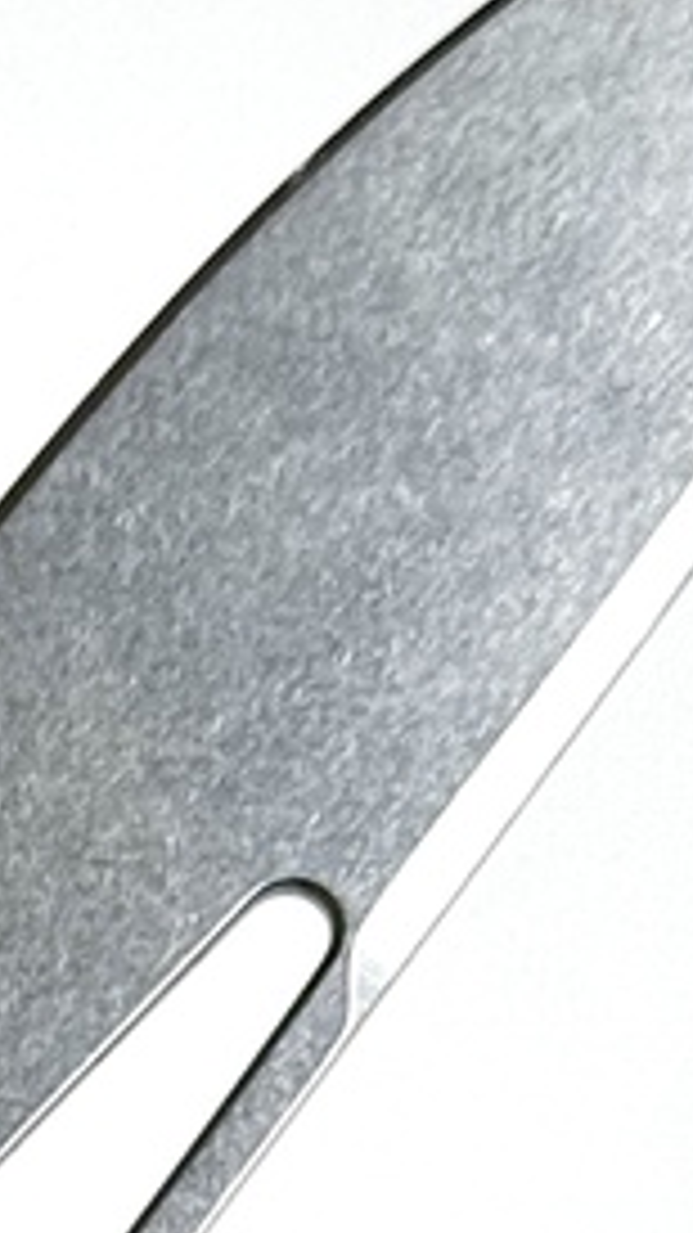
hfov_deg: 4.5
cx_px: -837
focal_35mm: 267
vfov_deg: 7.7
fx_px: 8728
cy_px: 2480
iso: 64
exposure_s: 1/390
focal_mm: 6.76
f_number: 1.78
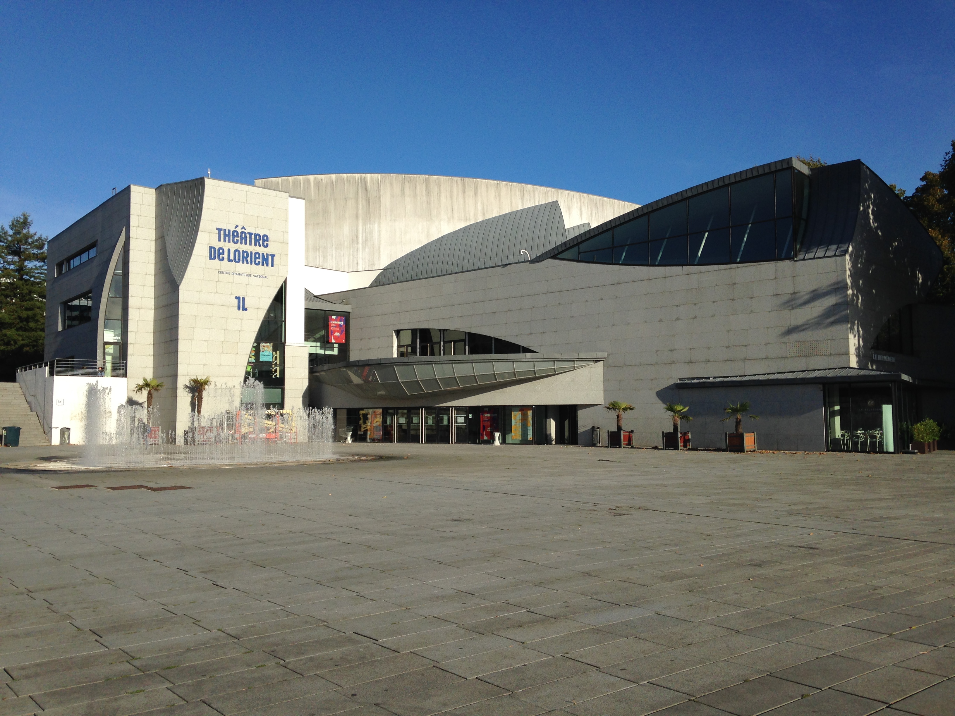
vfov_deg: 42.9
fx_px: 910
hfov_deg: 55.4
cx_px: 478
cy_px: 358
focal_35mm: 33
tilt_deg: +3.2
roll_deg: +0.4
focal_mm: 4.12
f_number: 2.4
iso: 50
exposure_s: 1/2463
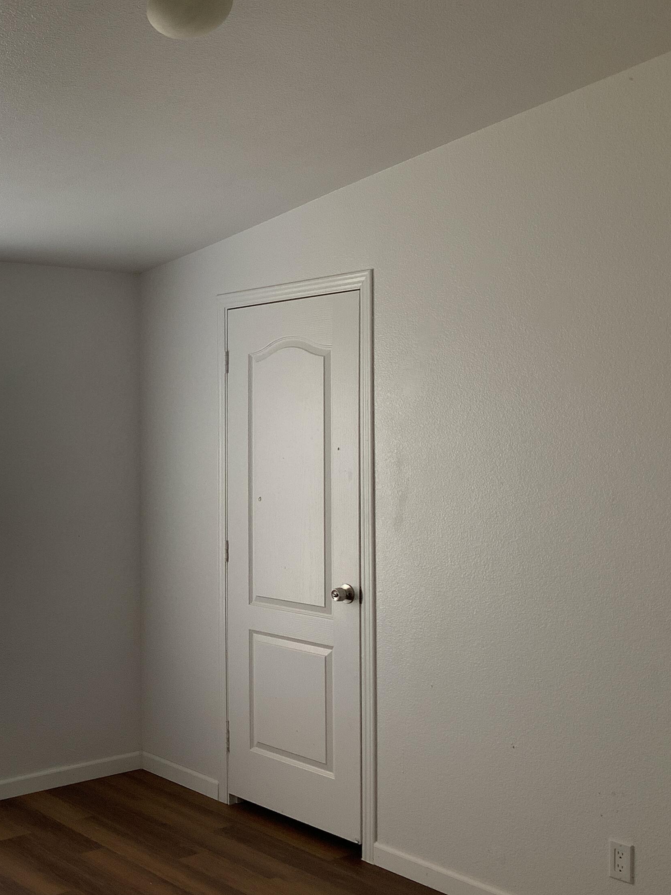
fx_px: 1085
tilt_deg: -0.6
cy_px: 454
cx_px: 80
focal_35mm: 42
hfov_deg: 32.8
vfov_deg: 44.8
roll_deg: +0.2
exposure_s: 1/460
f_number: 2.4
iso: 25
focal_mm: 3.3
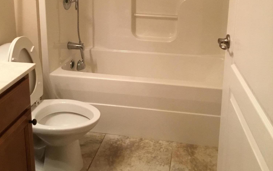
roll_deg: +1.1
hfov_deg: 45.3
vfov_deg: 28.2
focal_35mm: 44
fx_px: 327
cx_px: 136
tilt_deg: -12.2
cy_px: 20
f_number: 2.4
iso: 200
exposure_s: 1/33
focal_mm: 3.3
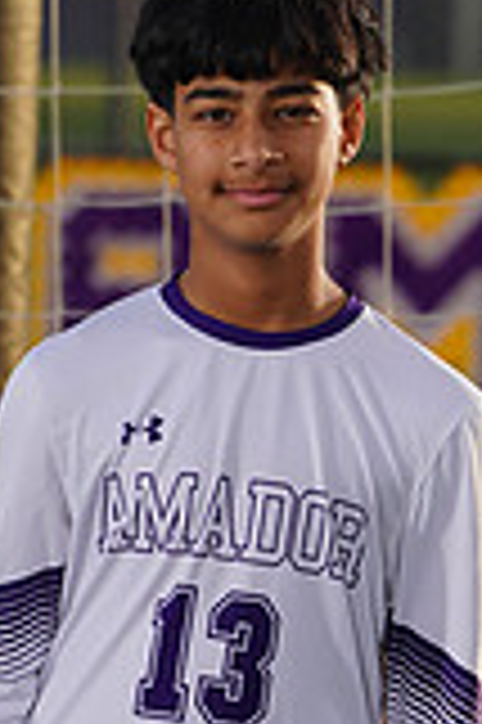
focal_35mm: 966
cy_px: 953
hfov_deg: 1.4
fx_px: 19441
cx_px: 160
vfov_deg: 2.1
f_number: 8
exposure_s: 1/200
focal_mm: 268
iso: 100
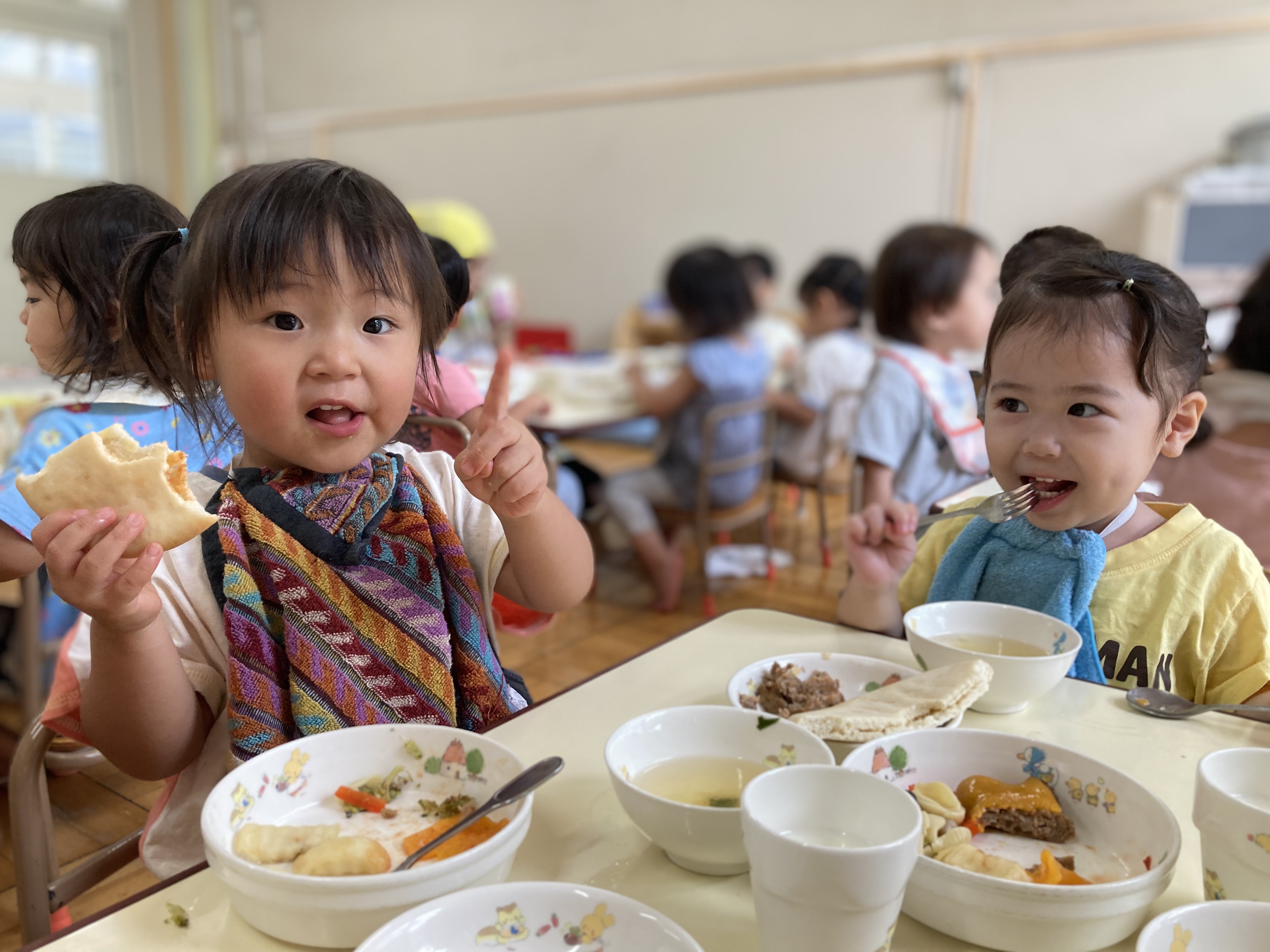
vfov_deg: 49.7
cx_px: 635
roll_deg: +0.0
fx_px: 1027
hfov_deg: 63.4
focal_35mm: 28
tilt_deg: -10.1
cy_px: 476
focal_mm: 3.99
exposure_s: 1/112
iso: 80
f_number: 1.8
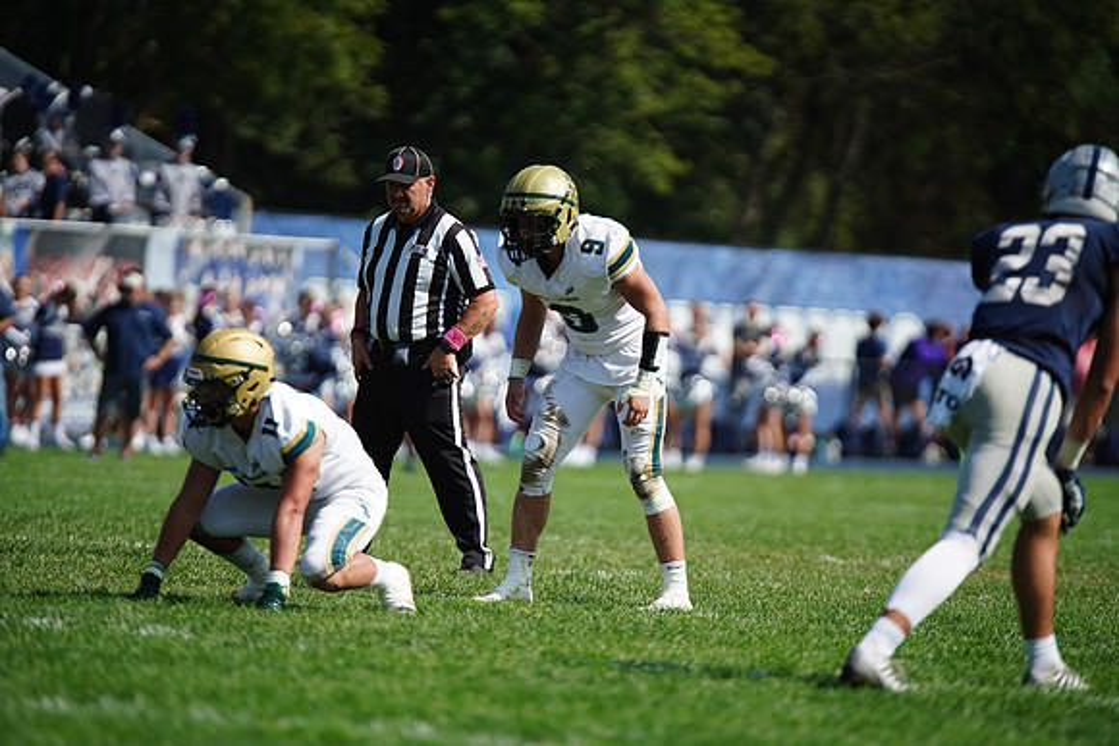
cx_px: 560
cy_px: 373
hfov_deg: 6.9
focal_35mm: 300
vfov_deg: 4.6
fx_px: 9327
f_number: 2.8
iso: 400
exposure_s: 1/5000
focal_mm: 300
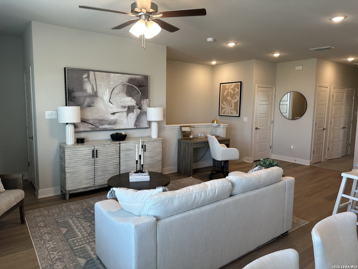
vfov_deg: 56.8
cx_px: 179
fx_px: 248
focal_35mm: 24
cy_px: 134
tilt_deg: -6.3
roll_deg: -1.2
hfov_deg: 71.6
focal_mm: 6.86
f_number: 1.78
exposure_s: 1/120
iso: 100
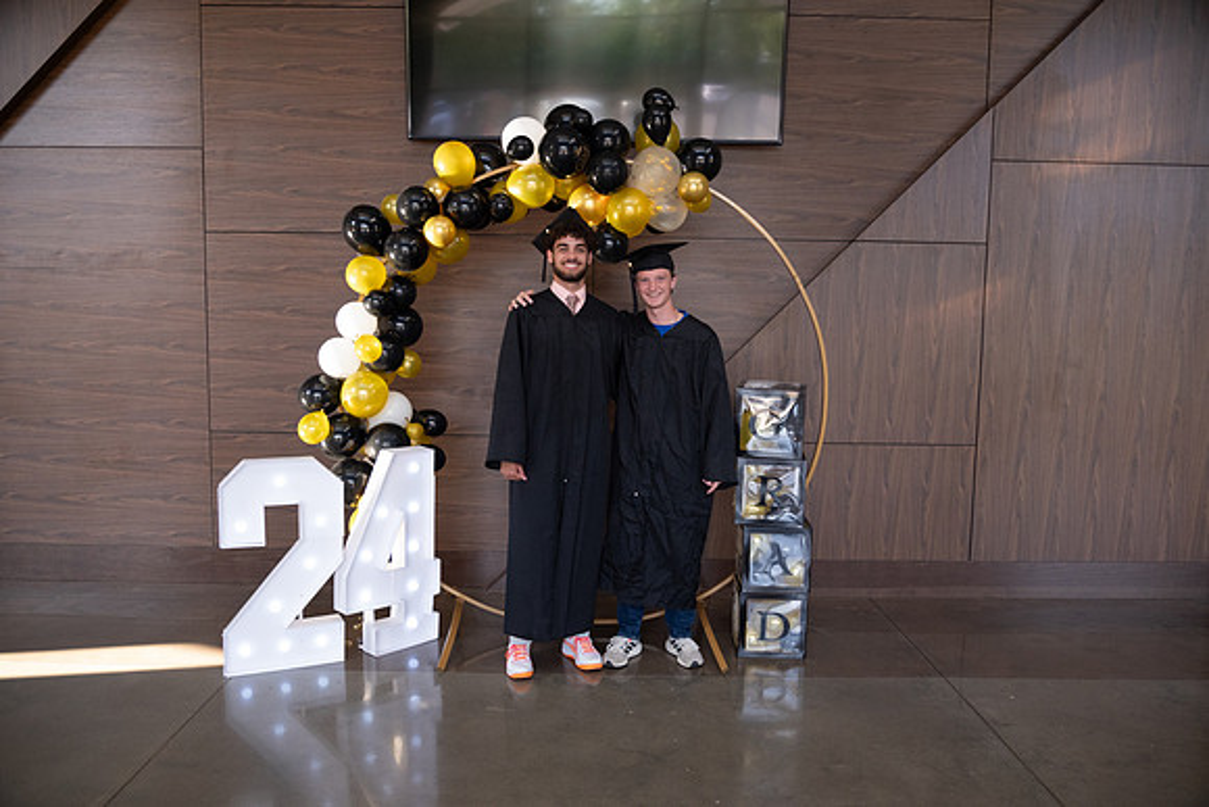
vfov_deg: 46.4
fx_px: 941
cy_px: 404
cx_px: 604
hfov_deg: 65.5
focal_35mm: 28
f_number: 4
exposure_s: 1/200
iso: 2000
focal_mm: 28
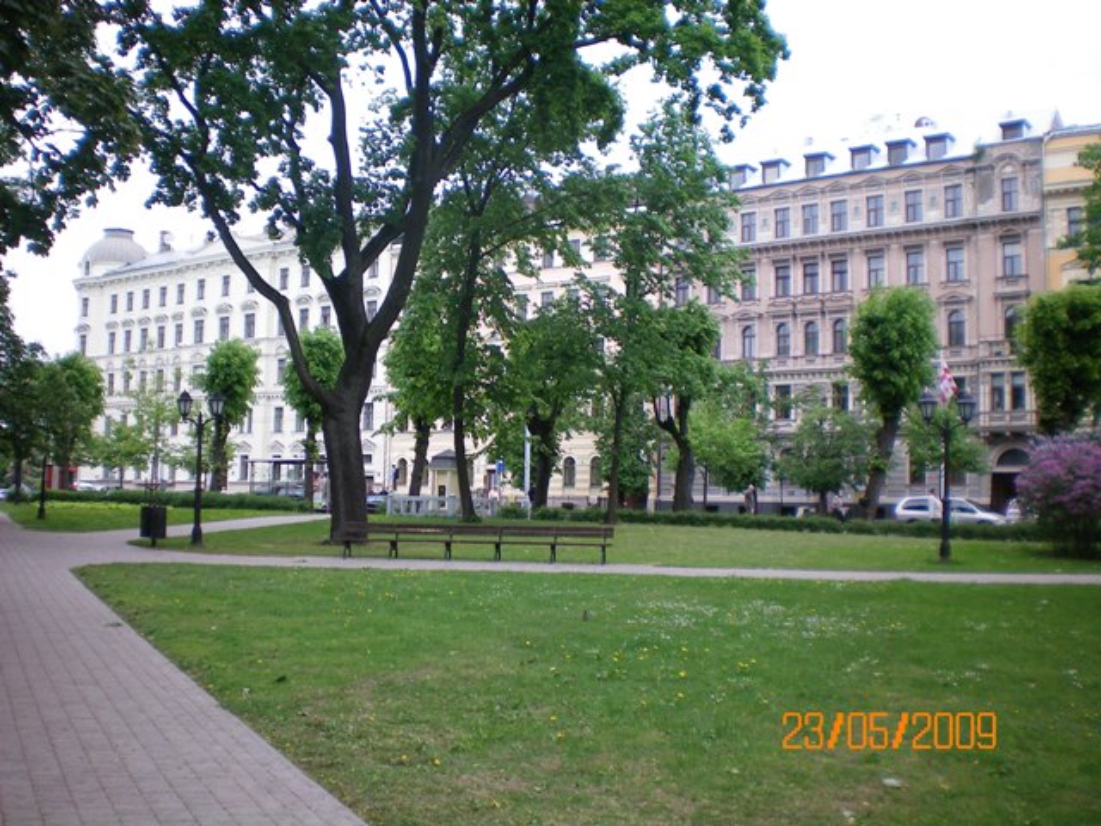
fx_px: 1209
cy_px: 413
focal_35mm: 38
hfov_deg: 49.0
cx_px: 550
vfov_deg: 37.7
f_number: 3.1
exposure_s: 1/160
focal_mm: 6.3
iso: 64
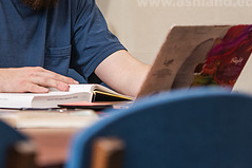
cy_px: 24
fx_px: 1903
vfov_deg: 5.0
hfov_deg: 7.6
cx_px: 89
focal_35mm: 272
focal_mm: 112
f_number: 2.8
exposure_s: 1/200
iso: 500
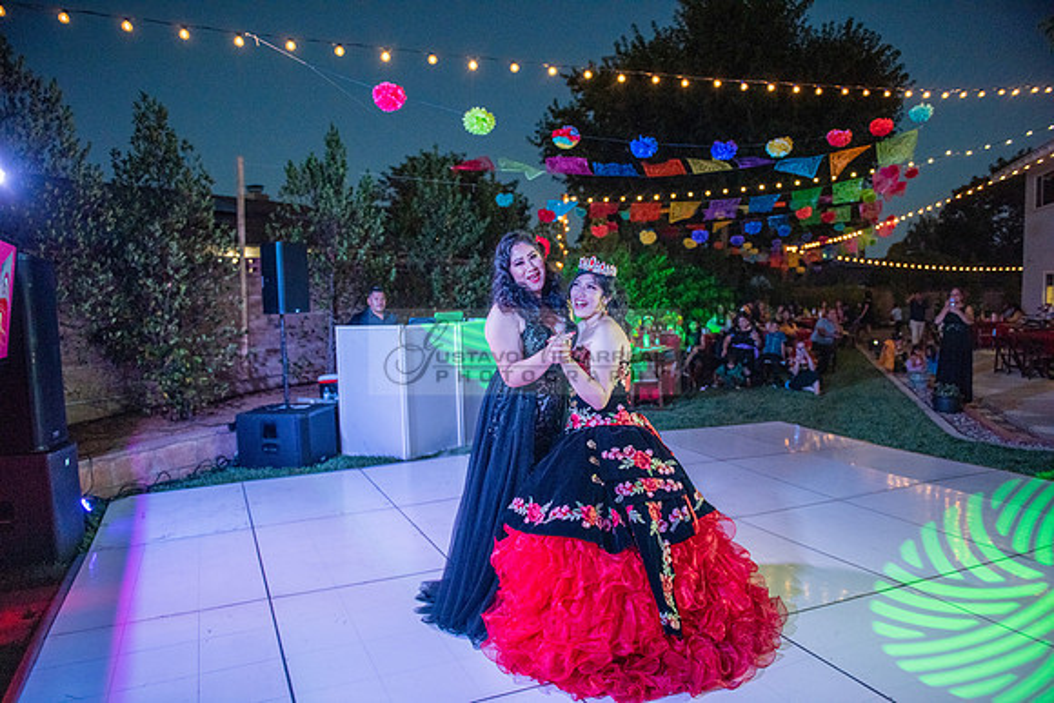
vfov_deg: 53.2
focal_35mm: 24
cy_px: 352
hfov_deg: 73.7
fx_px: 703
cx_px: 527
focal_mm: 24
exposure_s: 1/200
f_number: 2.8
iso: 1600
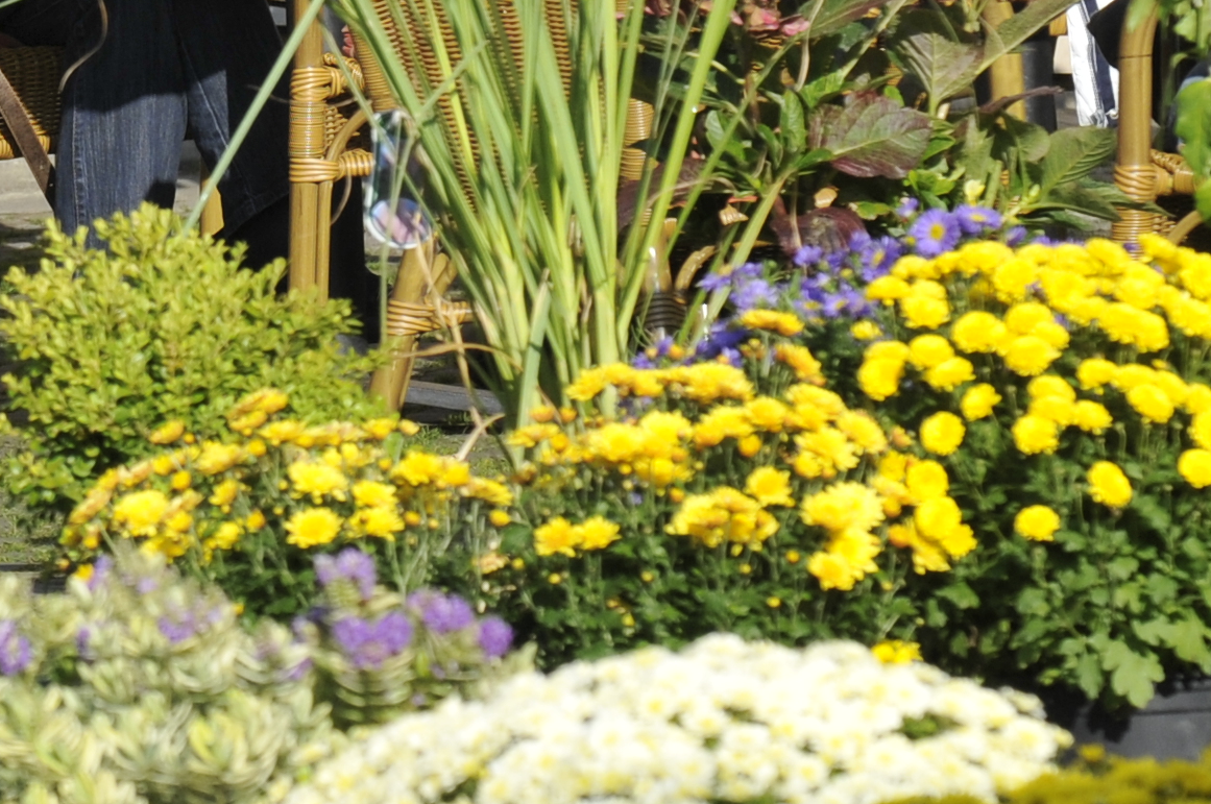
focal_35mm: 748
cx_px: -961
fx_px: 25125
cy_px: -120
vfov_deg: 1.8
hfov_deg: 2.8
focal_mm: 135
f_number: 6.3
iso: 200
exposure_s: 1/500
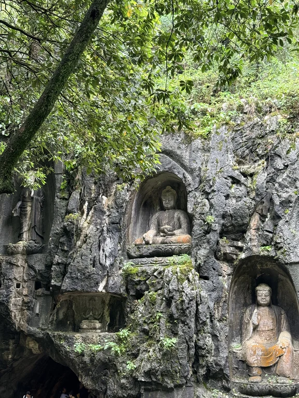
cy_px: 199
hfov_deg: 30.3
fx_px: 553
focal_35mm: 48
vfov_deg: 39.7
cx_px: 150
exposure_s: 1/179
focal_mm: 6.76
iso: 80
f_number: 1.78
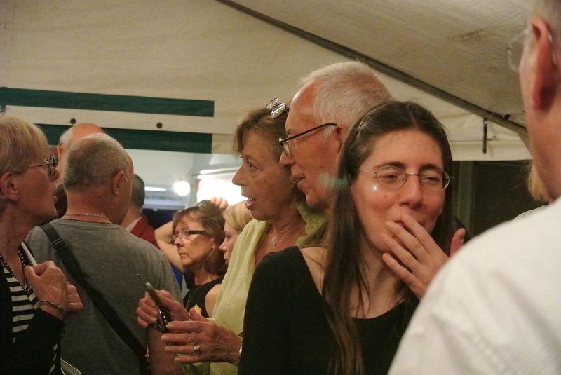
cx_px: 280
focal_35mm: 81
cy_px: 188
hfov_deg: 25.0
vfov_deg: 16.9
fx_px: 1263
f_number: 4.5
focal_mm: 30
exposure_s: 1/200
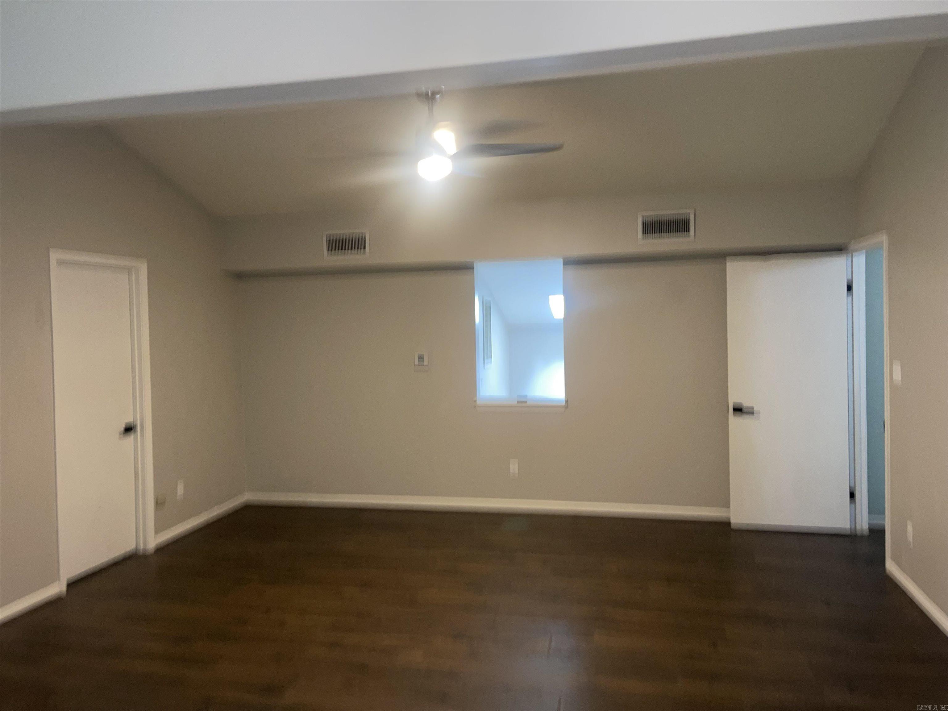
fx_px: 685
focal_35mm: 25
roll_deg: +1.0
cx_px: 474
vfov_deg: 54.9
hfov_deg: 69.4
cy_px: 356
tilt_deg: -2.8
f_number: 1.6
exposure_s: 1/15
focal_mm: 5.1
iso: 64
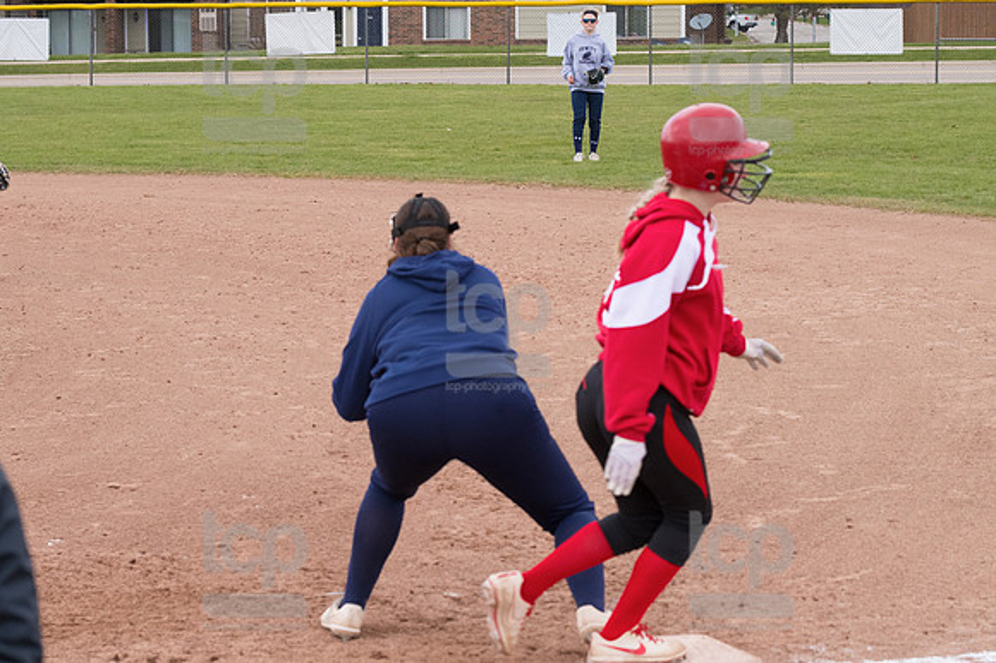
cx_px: 498
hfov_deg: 19.5
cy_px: 332
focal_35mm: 105
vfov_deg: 13.0
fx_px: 2903
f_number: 5.6
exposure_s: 1/1600
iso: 640
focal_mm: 70
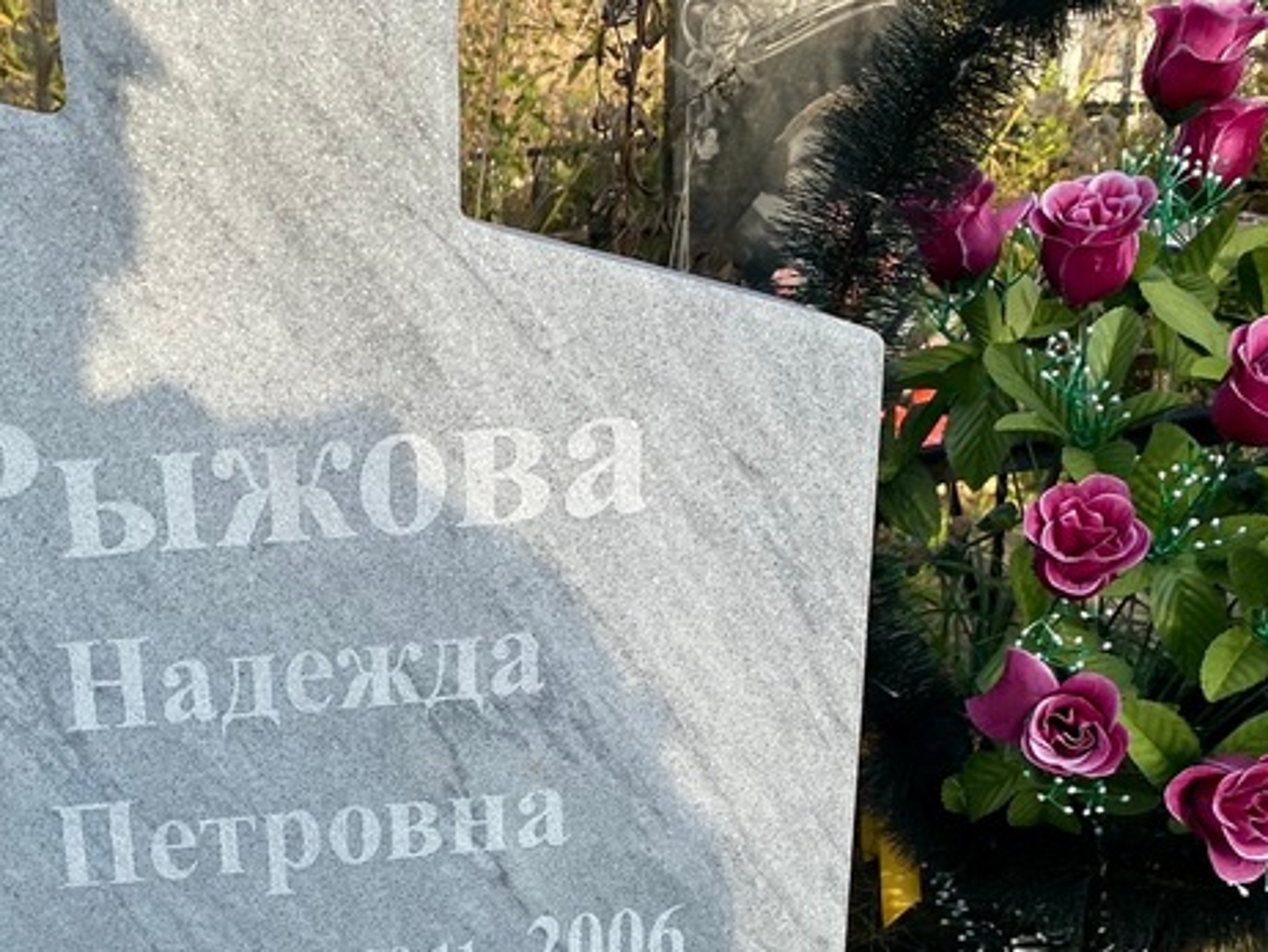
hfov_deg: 40.5
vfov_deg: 31.4
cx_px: 277
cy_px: 752
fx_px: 1649
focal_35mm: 45
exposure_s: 1/1025
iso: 32
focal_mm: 4.25
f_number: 1.8
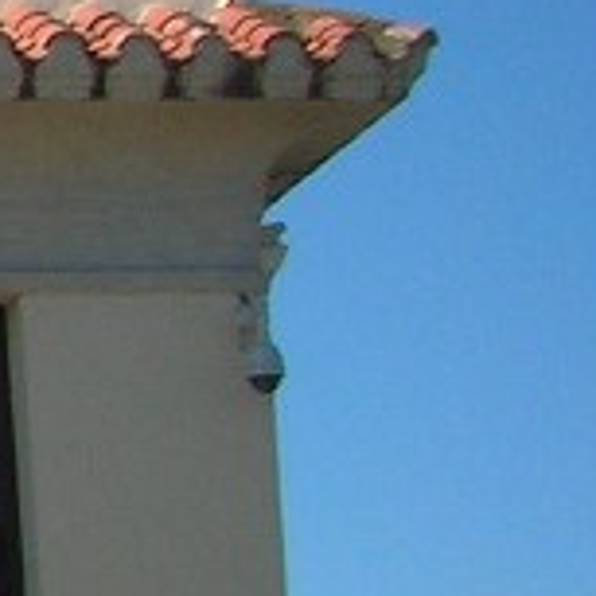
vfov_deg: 6.7
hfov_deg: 5.6
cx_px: -1924
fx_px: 5104
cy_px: 436
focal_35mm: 262
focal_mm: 5.8
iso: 50
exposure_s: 1/71
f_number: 8.5
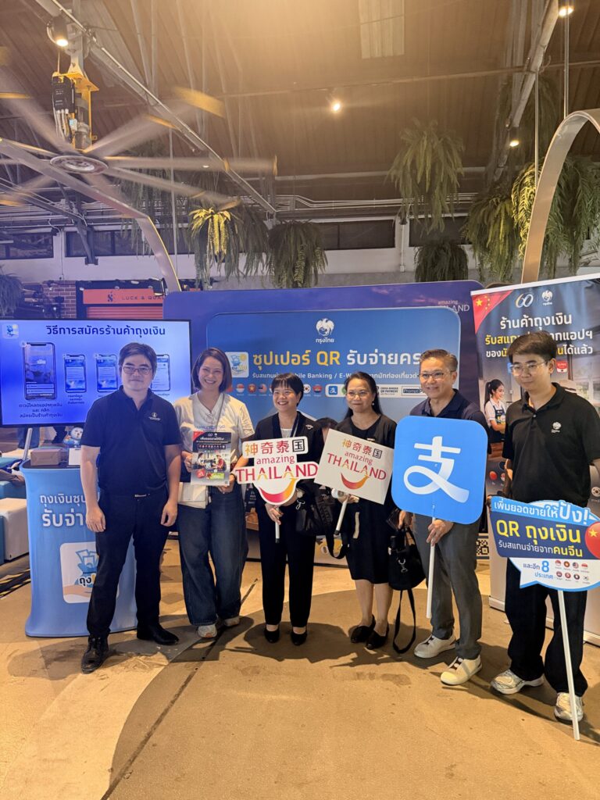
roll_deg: -1.1
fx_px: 555
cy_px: 400
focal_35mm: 24
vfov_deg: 71.6
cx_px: 300
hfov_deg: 56.8
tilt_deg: -4.6
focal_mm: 6.76
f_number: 1.78
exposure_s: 1/50
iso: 500
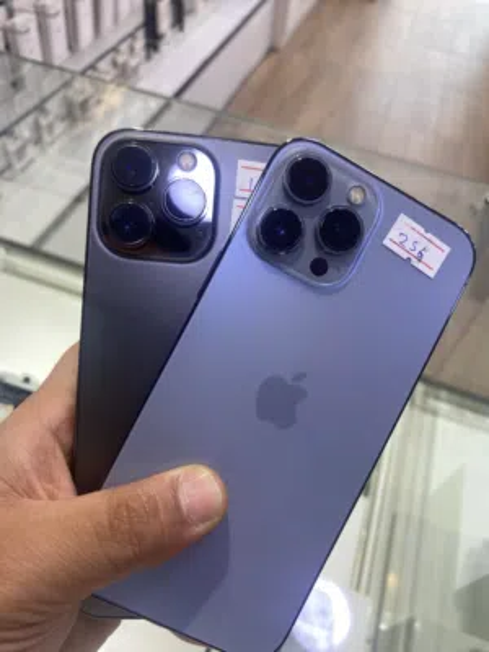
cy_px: 326
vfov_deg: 67.3
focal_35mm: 26
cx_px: 244
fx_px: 490
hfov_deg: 53.1
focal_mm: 4.25
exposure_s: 1/100
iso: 50
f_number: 1.8
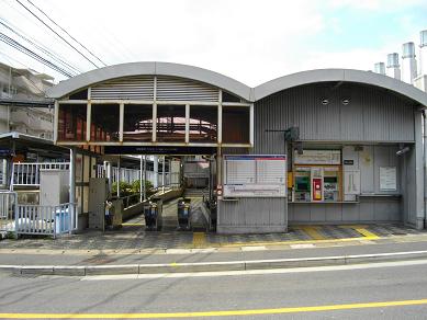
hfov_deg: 56.8
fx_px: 395
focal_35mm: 32
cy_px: 160
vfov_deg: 44.2
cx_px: 214
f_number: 5.5
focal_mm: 5.7
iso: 100
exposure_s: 1/200
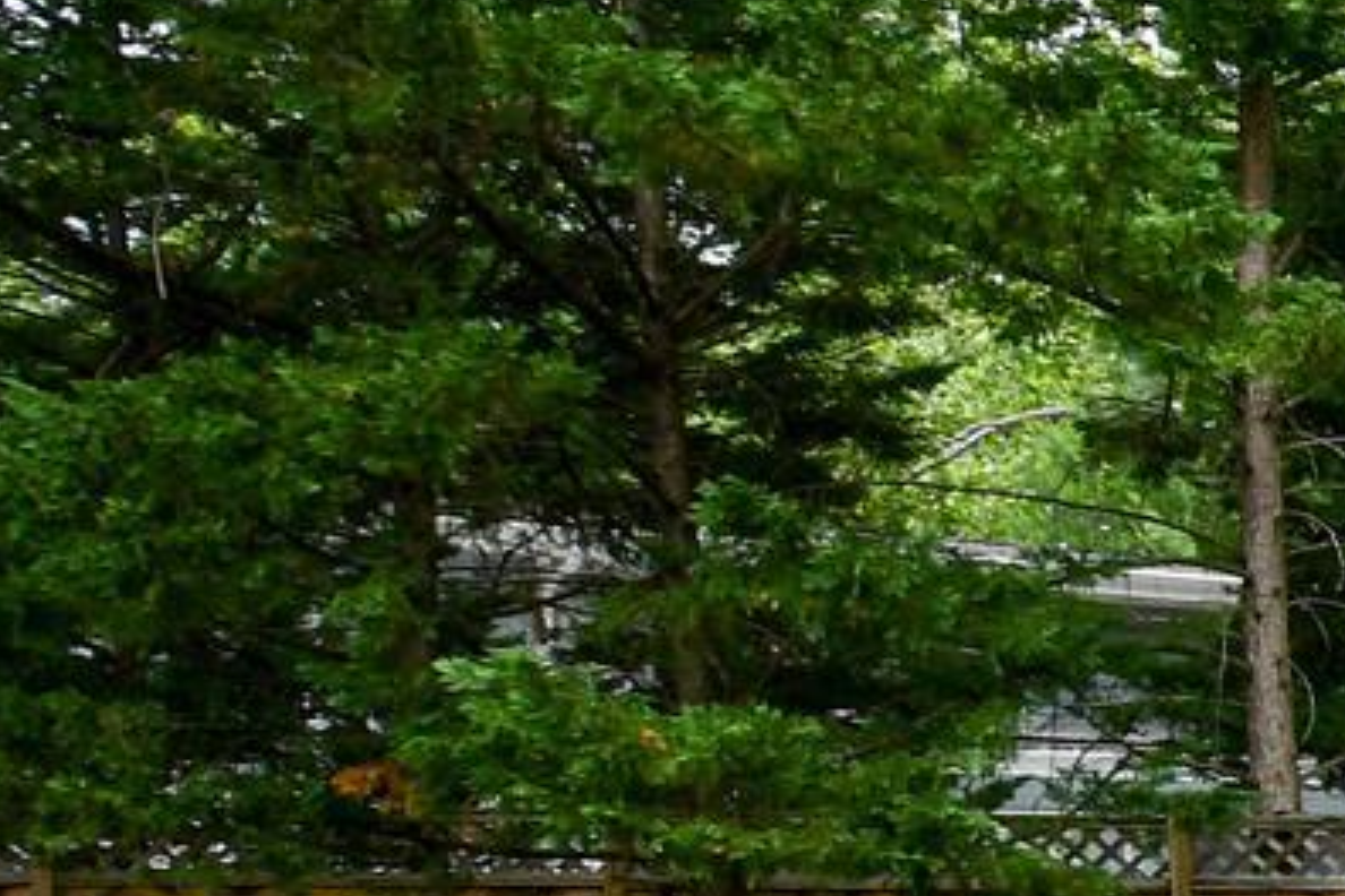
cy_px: 1013
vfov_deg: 14.3
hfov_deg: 15.4
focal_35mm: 93
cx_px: 2975
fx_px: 3474
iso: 200
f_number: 7.1
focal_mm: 12
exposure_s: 1/250
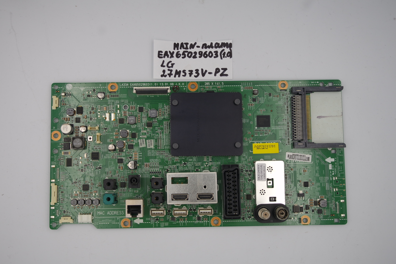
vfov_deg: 29.9
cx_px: 198
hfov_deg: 43.6
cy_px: 132
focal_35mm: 45
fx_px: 495
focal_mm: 17
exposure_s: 1/100
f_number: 5.6
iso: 160
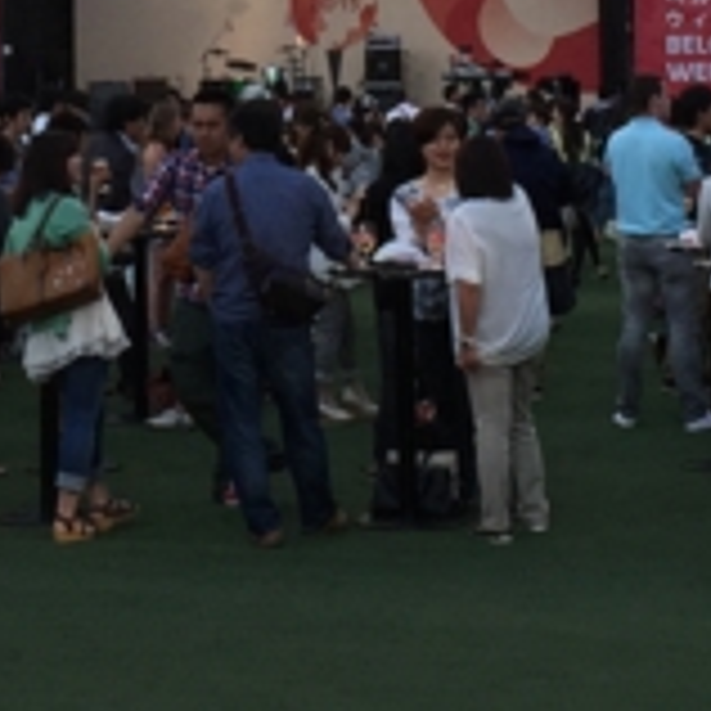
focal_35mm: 130
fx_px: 3021
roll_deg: -1.1
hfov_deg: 13.4
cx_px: 243
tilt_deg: +4.8
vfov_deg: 13.1
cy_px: -126
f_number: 2.2
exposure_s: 1/1412
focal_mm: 4.15
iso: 32
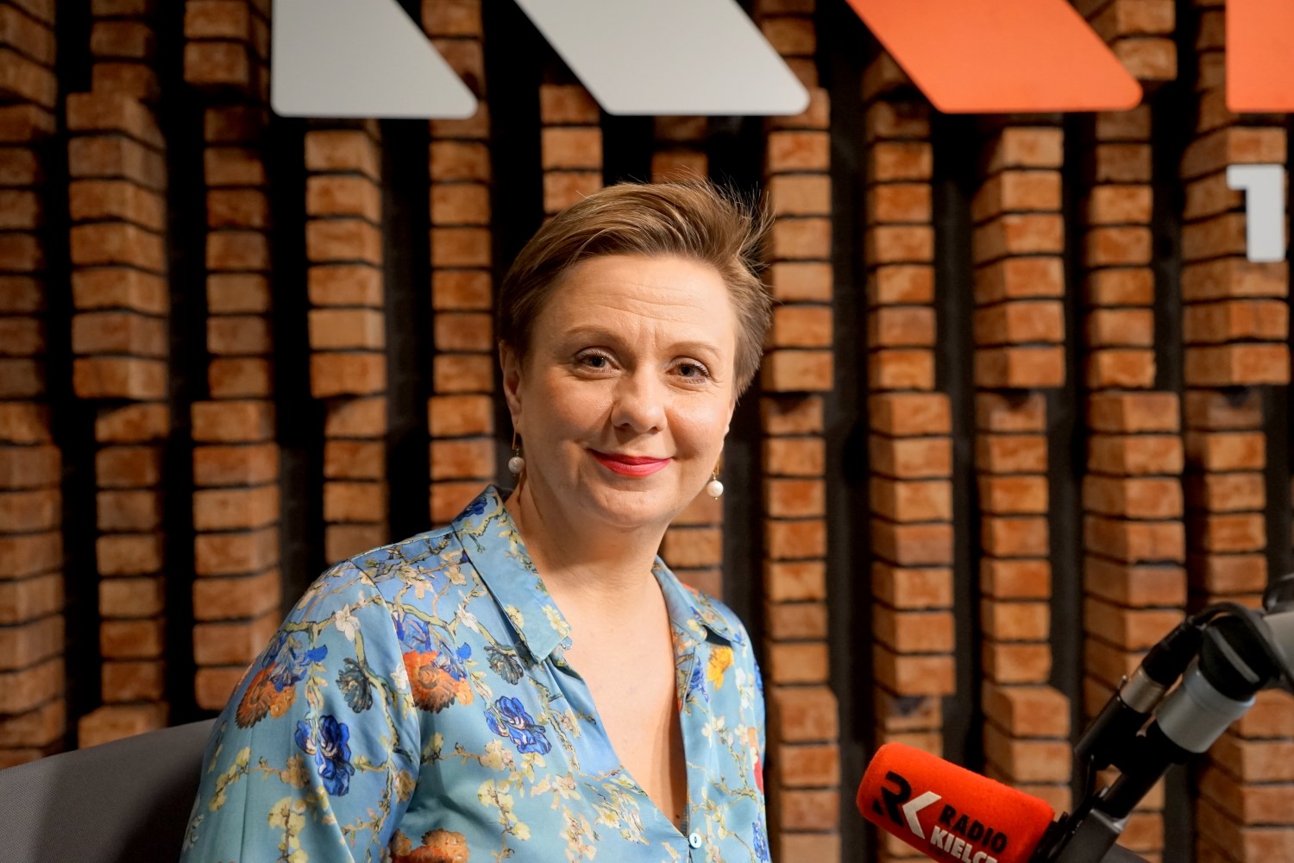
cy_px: 432
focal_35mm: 37
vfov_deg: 35.9
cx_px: 647
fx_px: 1330
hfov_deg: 51.9
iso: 2000
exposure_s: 1/160
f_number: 4
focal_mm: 37
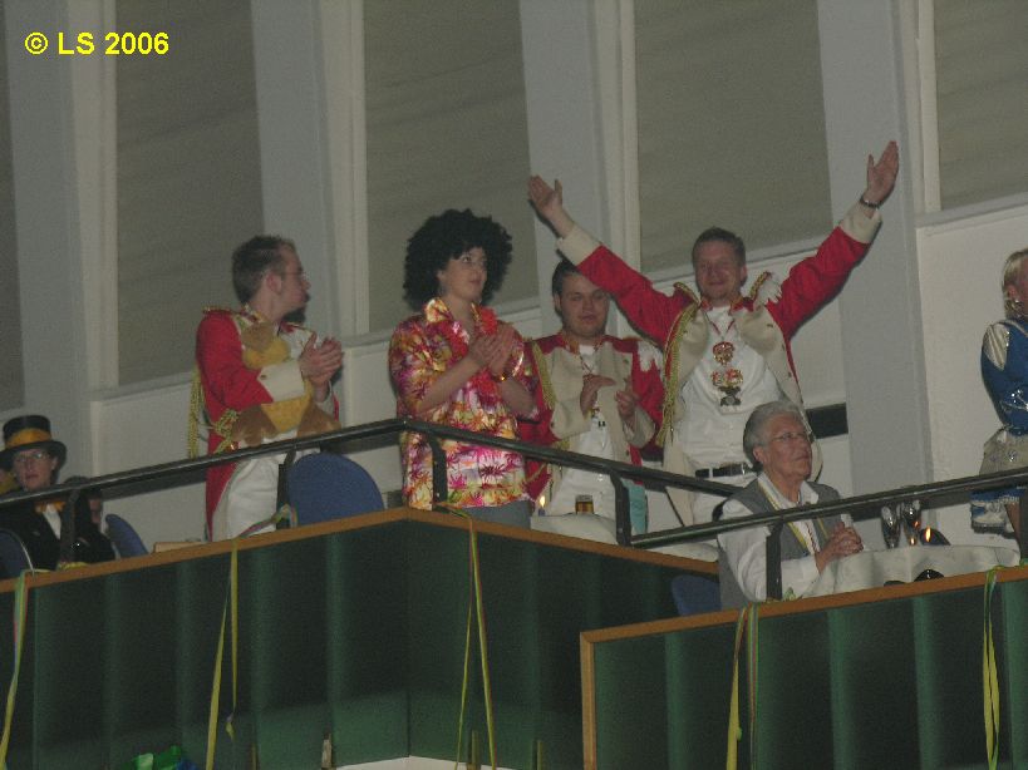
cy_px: 385
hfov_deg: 11.3
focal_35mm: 175
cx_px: 514
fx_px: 5196
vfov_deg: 8.5
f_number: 4
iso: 100
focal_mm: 44.5
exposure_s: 1/120
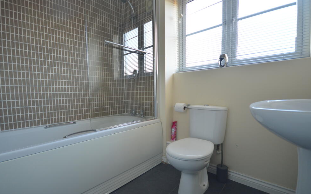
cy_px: 99
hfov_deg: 97.8
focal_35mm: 16
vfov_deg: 71.2
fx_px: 136
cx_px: 150
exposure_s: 1/15
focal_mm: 10
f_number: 4
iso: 280
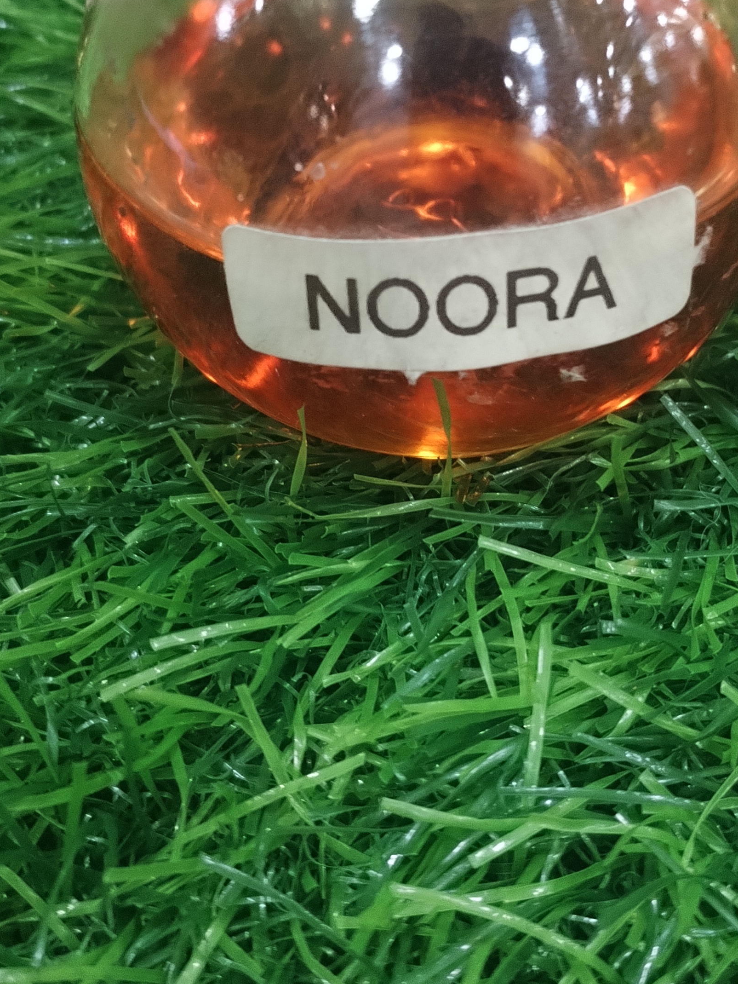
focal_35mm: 56
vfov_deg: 34.0
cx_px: 418
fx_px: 1591
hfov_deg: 26.1
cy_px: 318
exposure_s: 1/33.3
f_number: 1.8
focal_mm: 4.75
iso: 726
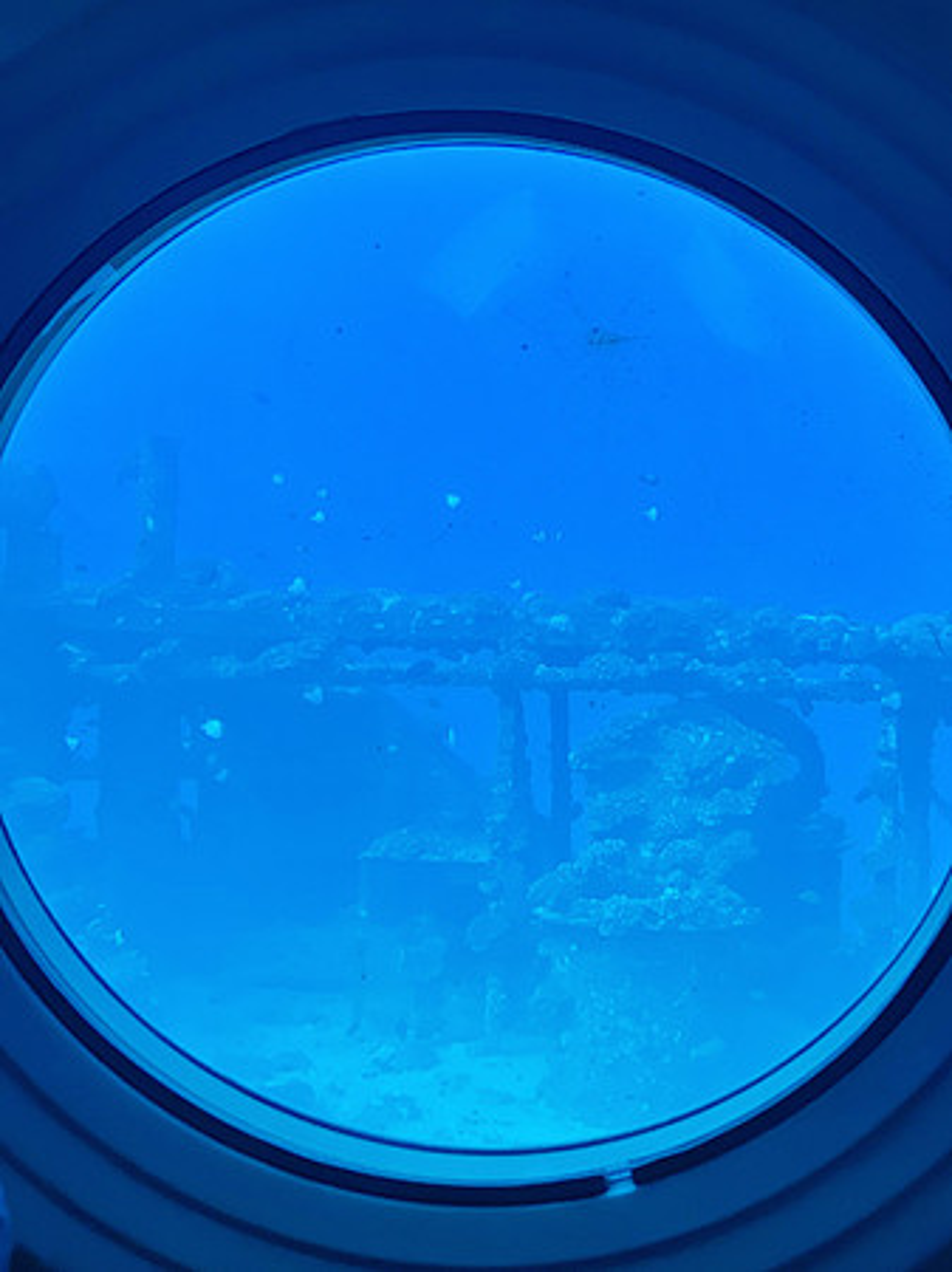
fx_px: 1909
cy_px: 636
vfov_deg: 36.8
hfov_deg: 28.0
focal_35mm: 52
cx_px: 476
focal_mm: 6
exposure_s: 1/122
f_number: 2.4
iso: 100
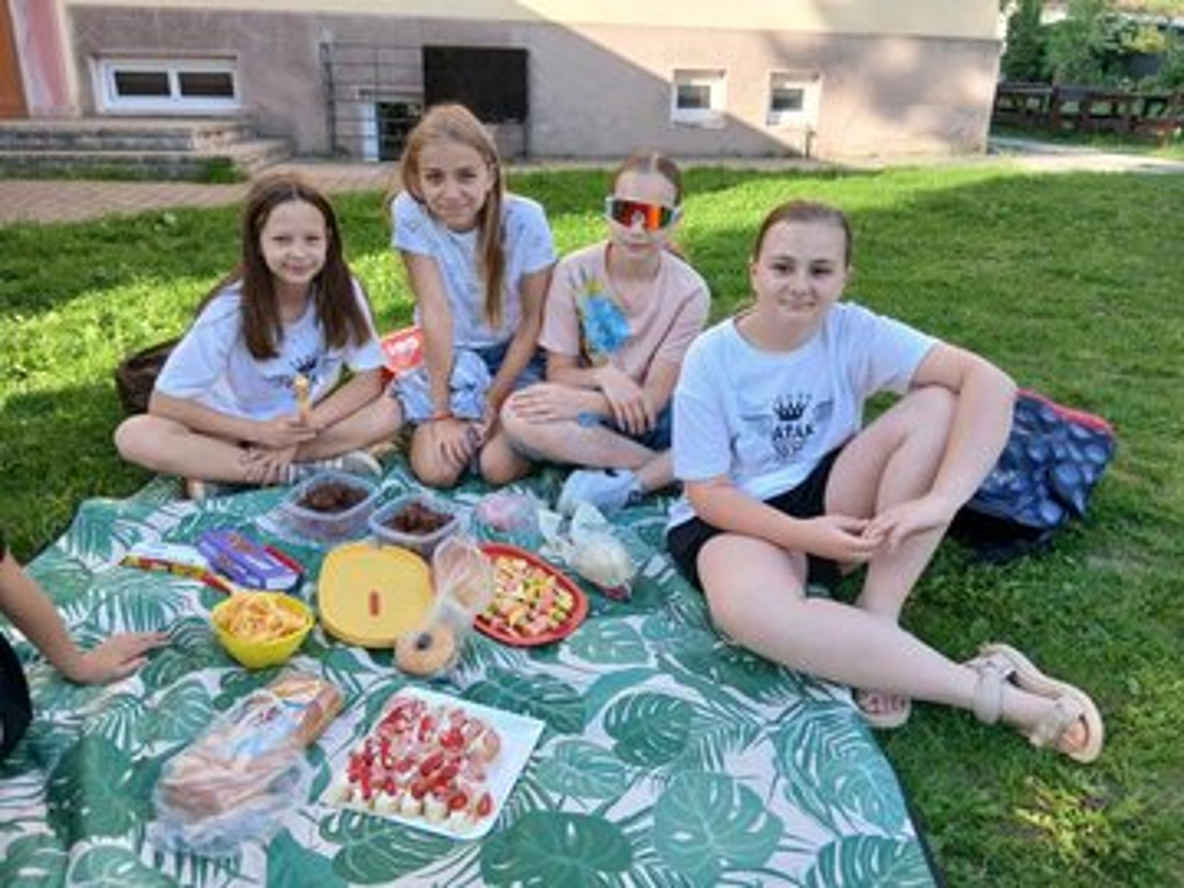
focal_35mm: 26
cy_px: 444
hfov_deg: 67.3
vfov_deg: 53.1
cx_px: 592
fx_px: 889
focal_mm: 3.98
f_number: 1.8
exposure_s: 1/120
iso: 40
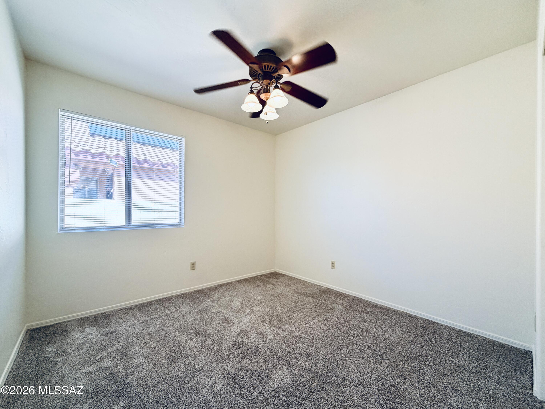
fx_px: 220
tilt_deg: +1.6
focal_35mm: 14
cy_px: 204
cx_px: 272
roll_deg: -1.1
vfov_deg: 85.7
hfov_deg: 102.1
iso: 100
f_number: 2.2
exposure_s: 1/120
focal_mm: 2.22
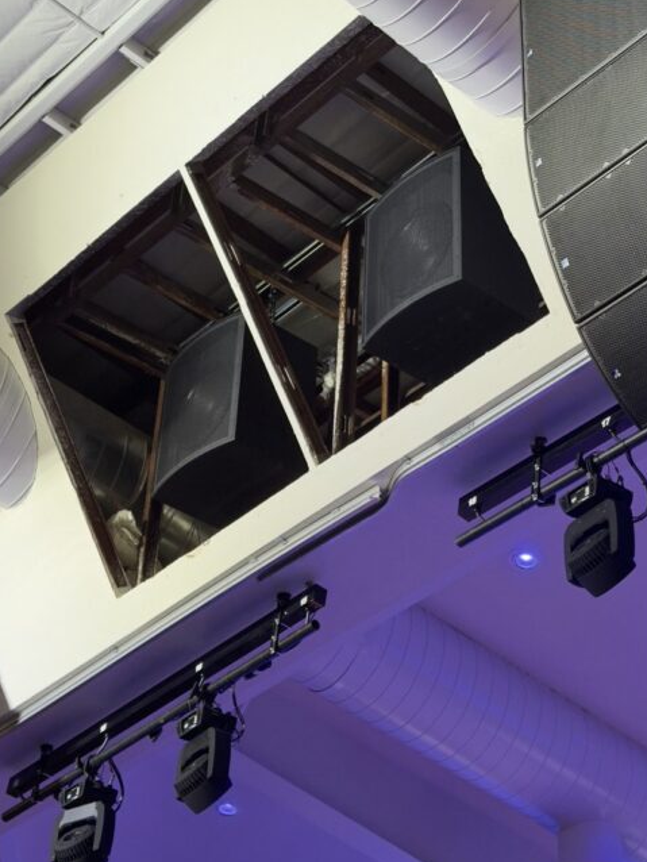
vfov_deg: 25.0
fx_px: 1918
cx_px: 421
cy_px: 188
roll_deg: -0.6
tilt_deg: +42.7
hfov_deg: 19.1
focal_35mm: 77
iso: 250
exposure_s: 1/40
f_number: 1.78
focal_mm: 6.76
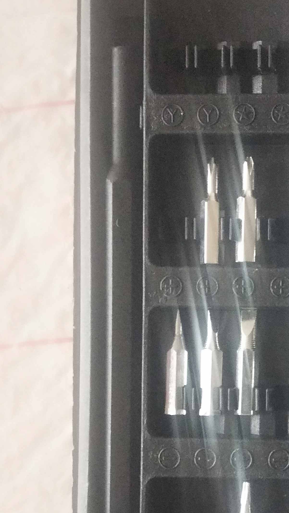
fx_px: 735
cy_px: 345
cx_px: 400
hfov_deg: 20.0
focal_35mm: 54
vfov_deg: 38.0
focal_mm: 3.99
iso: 511
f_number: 1.7
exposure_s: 1/20
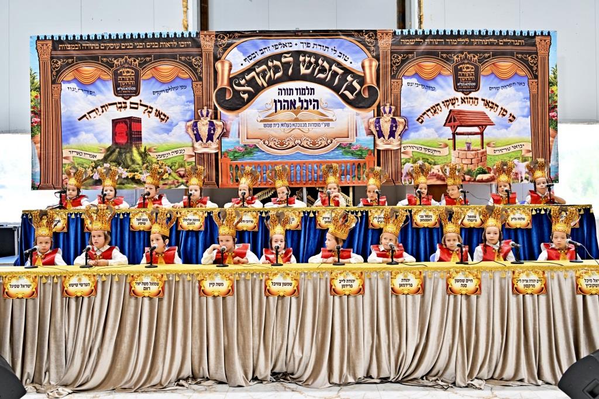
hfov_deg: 59.5
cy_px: 200
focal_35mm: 32
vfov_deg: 41.7
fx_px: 524
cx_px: 300
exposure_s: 1/250
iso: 500
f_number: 4
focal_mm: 31.5
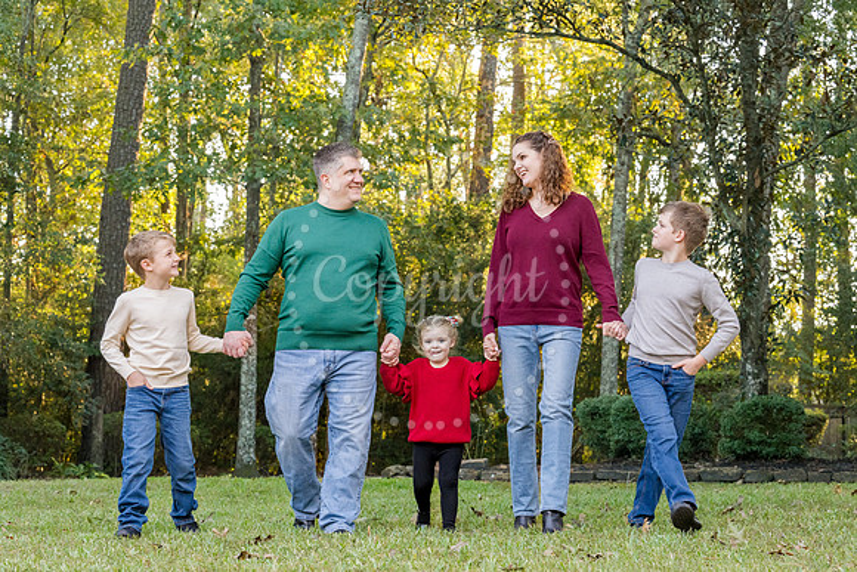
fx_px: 1969
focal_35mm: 83
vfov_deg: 16.5
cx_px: 458
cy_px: 308
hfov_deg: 24.6
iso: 2000
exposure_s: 1/200
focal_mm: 72
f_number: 8
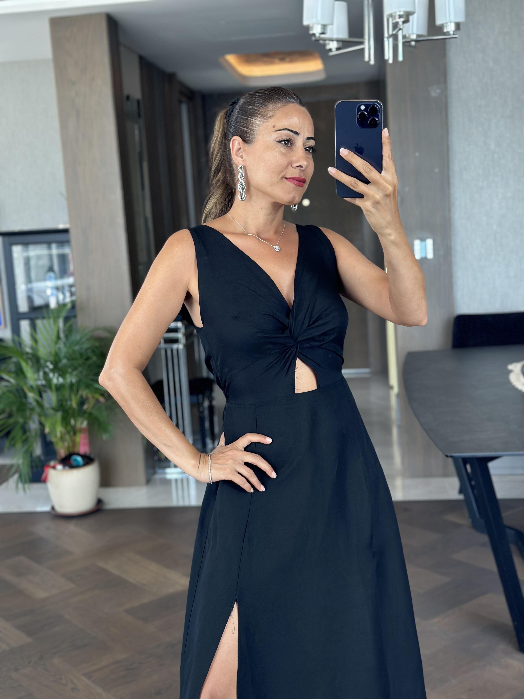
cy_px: 350
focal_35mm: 48
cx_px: 262
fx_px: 969
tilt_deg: -16.8
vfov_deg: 39.7
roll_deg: +4.0
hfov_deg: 30.3
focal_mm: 6.86
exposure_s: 1/121
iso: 125
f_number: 1.78
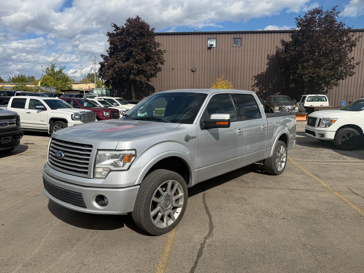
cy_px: 136
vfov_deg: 56.8
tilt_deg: -9.4
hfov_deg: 71.6
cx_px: 182
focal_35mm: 24
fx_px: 252
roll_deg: +0.4
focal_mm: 6.76
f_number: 1.78
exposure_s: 1/6711
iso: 80
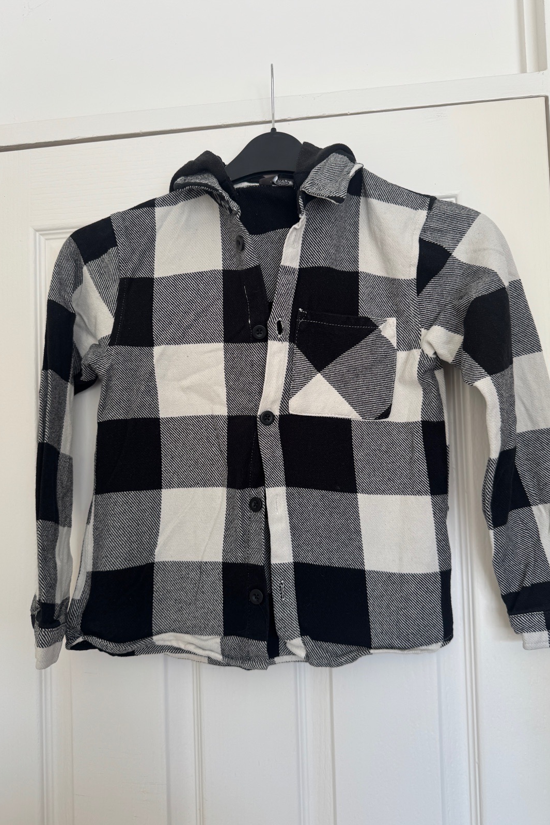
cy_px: 412
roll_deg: +1.8
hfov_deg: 51.3
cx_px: 273
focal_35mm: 25
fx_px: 573
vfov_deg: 71.5
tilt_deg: +2.1
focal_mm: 6.76
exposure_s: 1/121
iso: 80
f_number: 1.78
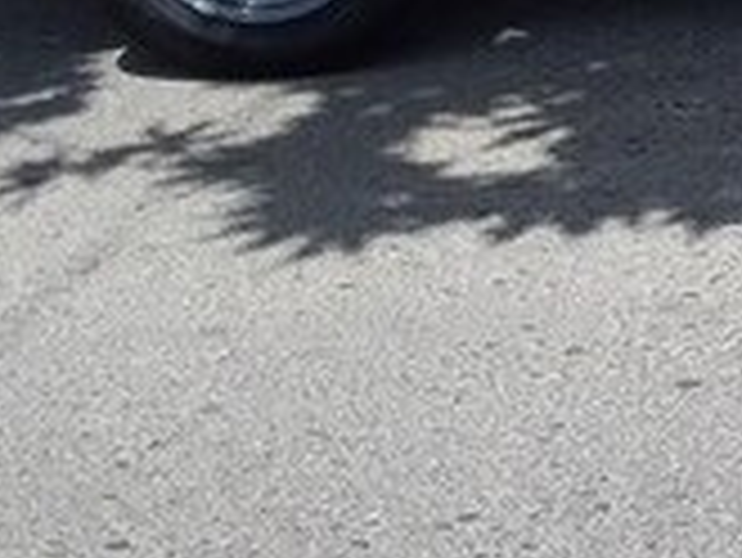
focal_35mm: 124
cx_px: 1093
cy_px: -191
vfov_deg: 11.6
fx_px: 2660
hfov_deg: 14.8
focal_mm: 3.3
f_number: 2.2
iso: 40
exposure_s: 1/1457
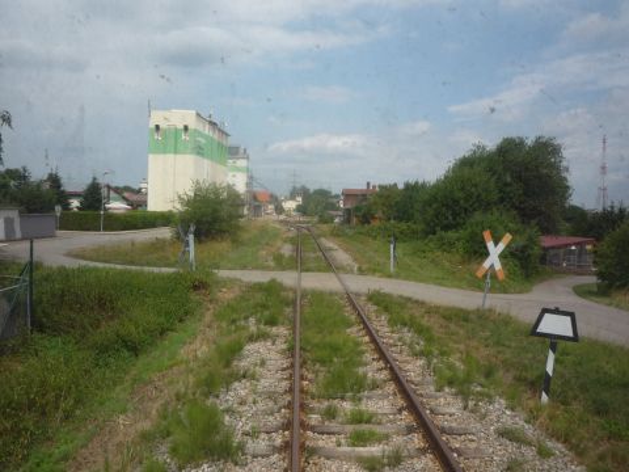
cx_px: 314
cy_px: 236
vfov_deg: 44.2
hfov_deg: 56.8
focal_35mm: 32
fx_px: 581
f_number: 5.6
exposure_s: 1/500
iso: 100
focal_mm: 5.2
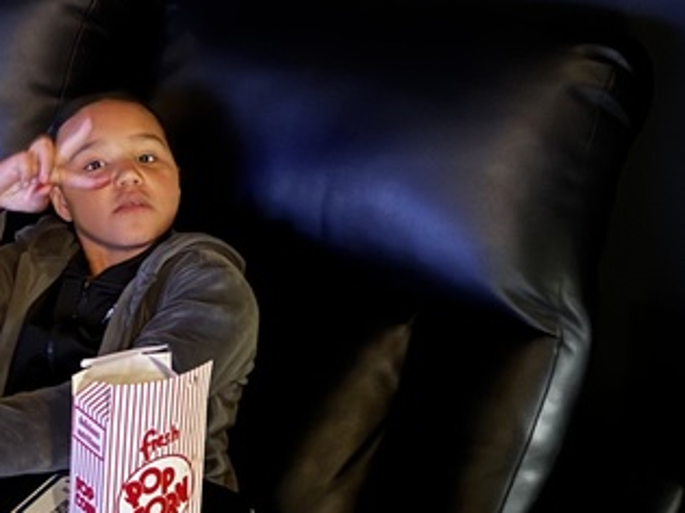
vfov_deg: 17.8
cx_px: -172
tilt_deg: -10.9
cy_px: -128
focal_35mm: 78
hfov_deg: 22.7
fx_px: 1543
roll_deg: +0.7
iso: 4000
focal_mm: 6.76
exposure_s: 1/5
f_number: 1.78
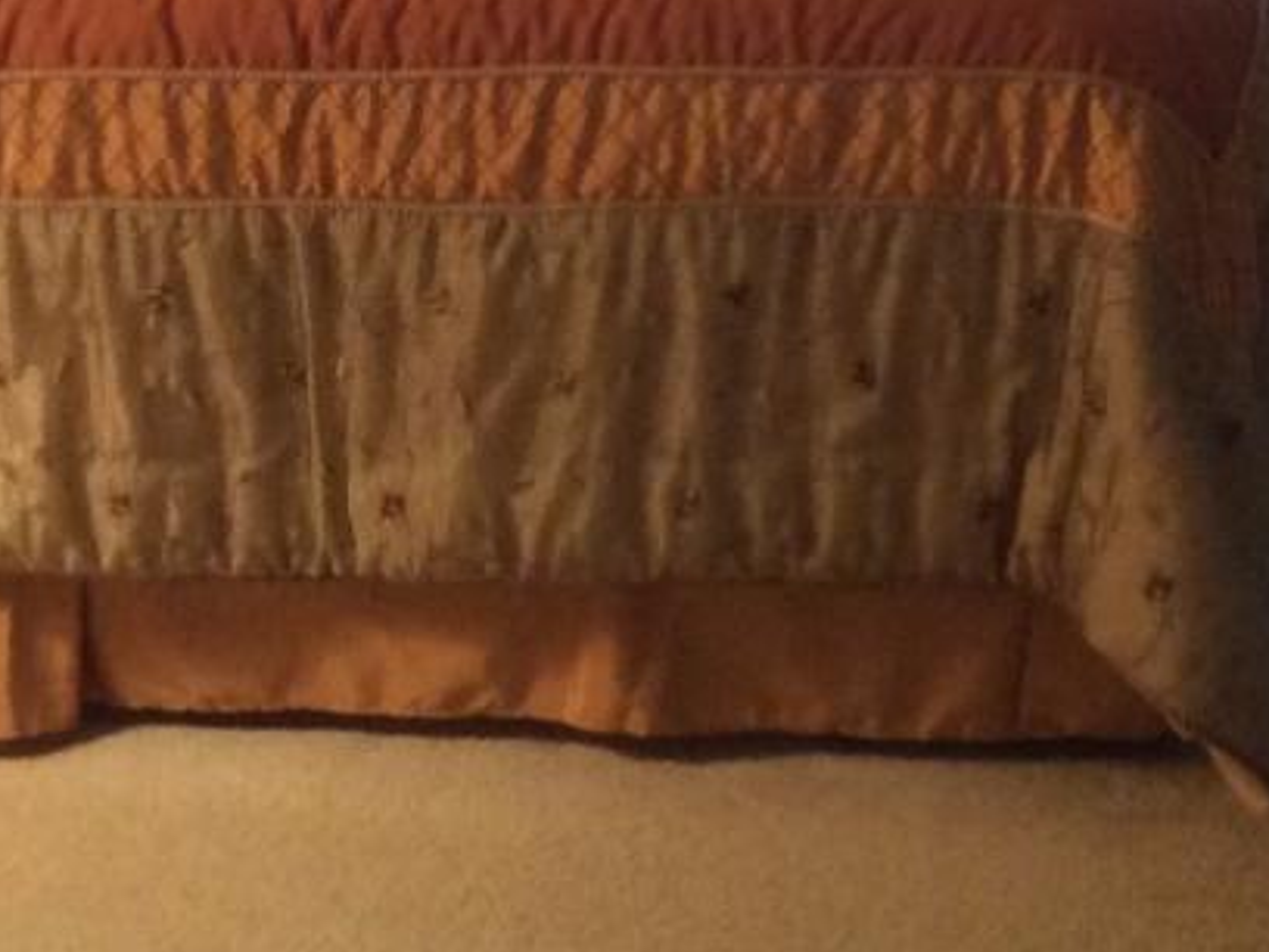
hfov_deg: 17.4
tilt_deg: -7.8
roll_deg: +2.1
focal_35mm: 113
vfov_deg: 12.4
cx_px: 834
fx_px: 4143
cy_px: -526
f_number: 2.4
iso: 200
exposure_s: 1/24
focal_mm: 3.3
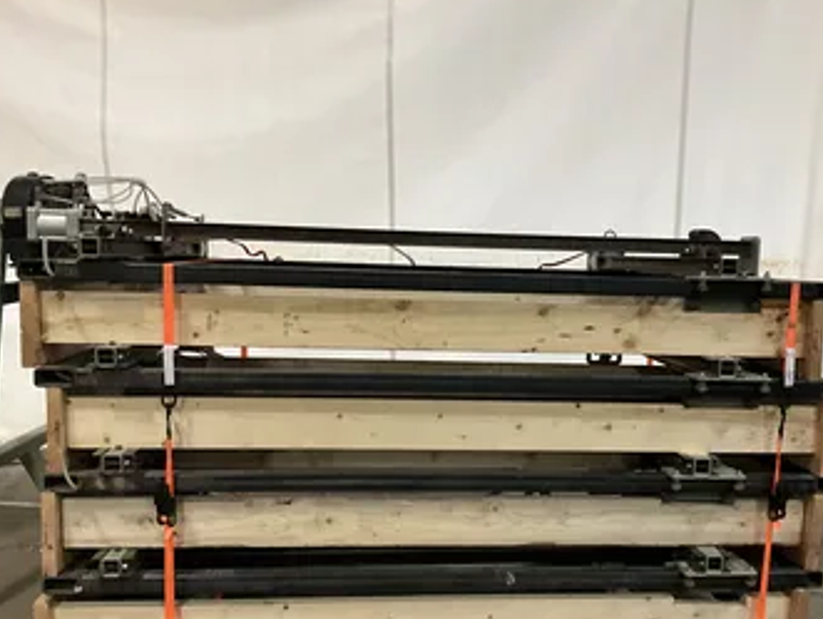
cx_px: 462
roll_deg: +0.6
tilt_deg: -9.9
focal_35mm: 35
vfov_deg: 40.7
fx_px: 833
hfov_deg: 52.4
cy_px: 358
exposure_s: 1/60
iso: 250
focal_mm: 3
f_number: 1.8
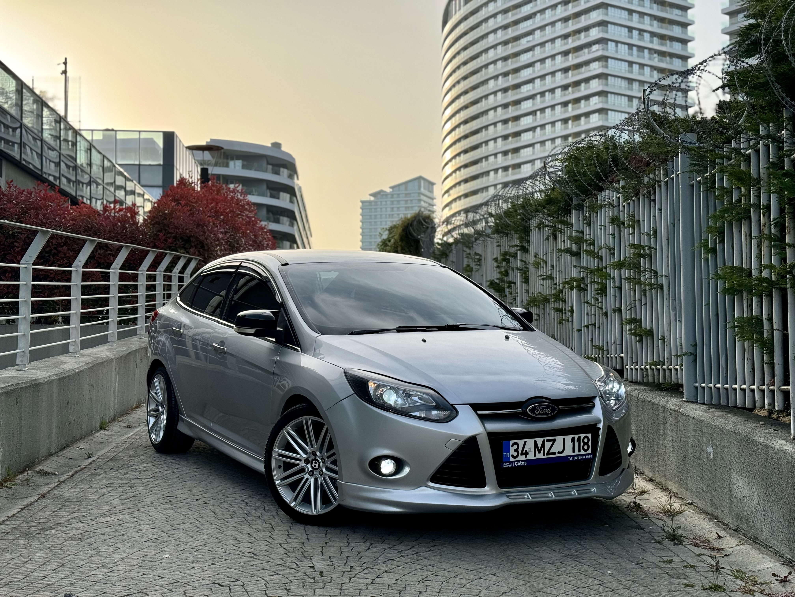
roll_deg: +0.2
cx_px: 398
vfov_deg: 30.3
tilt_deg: +2.9
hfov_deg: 39.7
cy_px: 298
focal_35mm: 48
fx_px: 1102
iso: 64
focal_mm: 6.76
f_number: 1.78
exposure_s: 1/1818
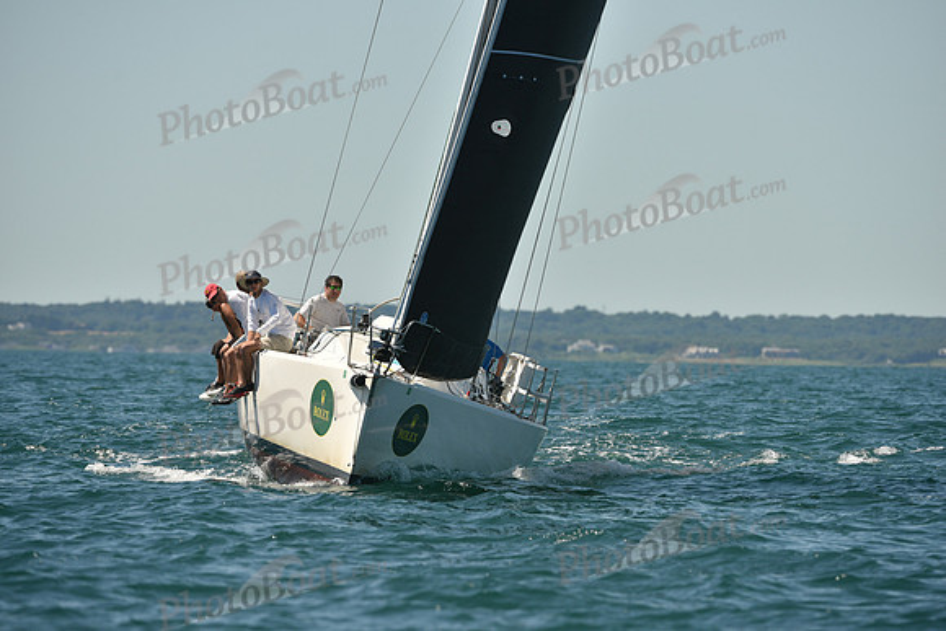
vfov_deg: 3.6
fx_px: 9987
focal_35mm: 380
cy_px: 316
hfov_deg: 5.4
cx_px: 473
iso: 250
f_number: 7.1
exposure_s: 1/1250
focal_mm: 380
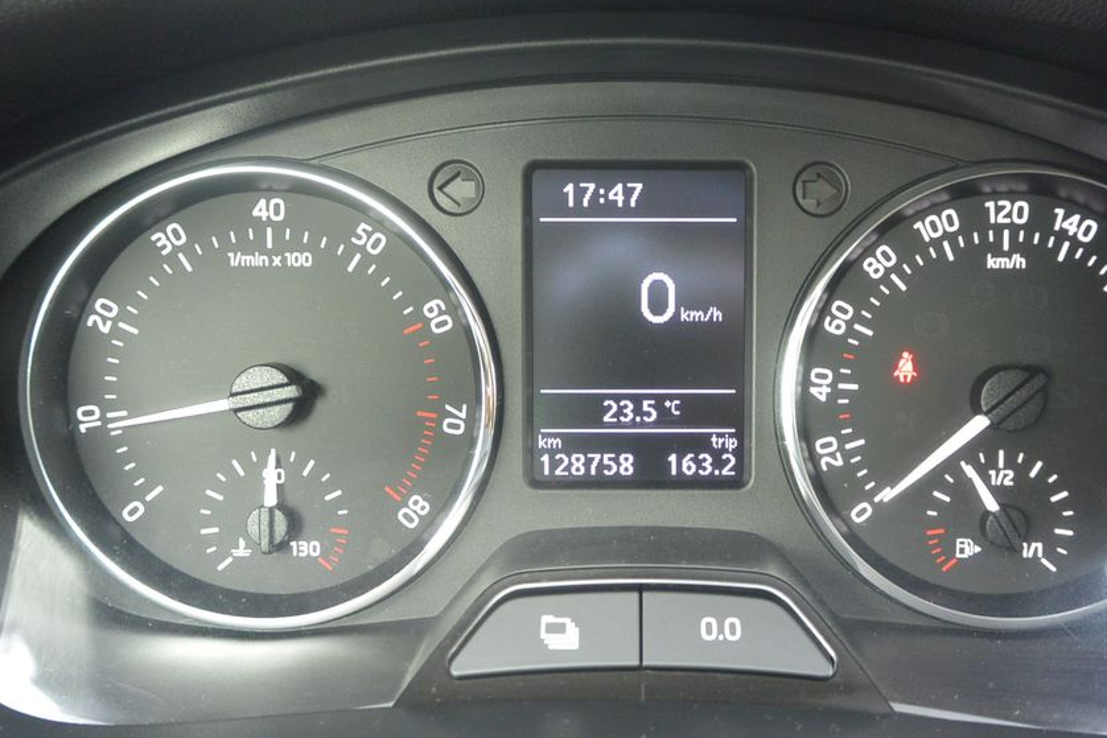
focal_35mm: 33
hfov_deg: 57.0
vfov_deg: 40.0
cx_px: 635
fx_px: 1015
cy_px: 391
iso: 560
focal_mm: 10
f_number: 3.5
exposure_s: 1/60
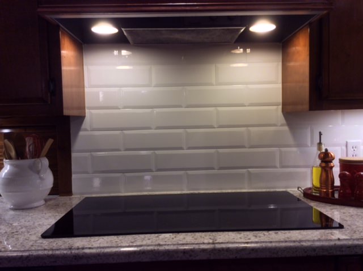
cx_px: 182
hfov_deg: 56.9
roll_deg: +1.0
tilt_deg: -3.2
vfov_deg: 44.1
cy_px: 136
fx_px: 335
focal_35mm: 32
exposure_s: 1/30
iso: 32
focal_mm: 3.3
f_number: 2.4
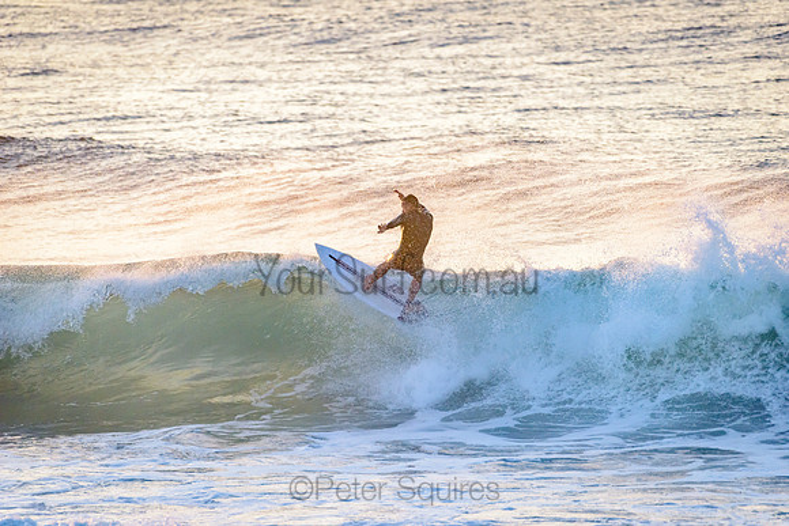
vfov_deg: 2.8
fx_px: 10960
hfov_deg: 4.1
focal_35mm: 500
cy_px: 263
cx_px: 394
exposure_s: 1/2000
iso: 1000
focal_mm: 500
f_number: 5.6
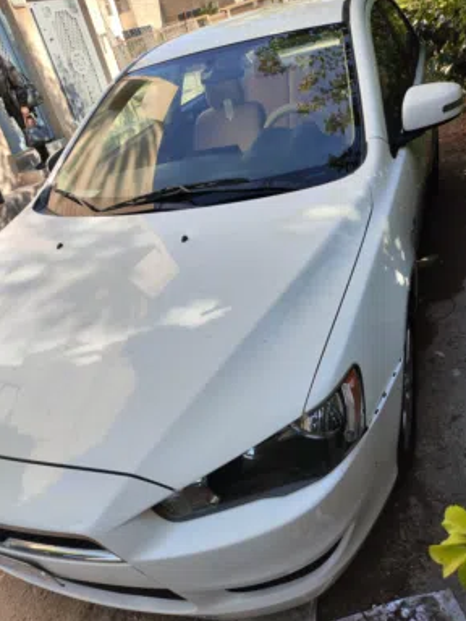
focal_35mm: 25
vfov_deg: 69.4
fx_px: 449
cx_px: 241
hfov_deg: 54.9
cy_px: 319
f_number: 1.8
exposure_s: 1/659
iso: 50
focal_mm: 4.68
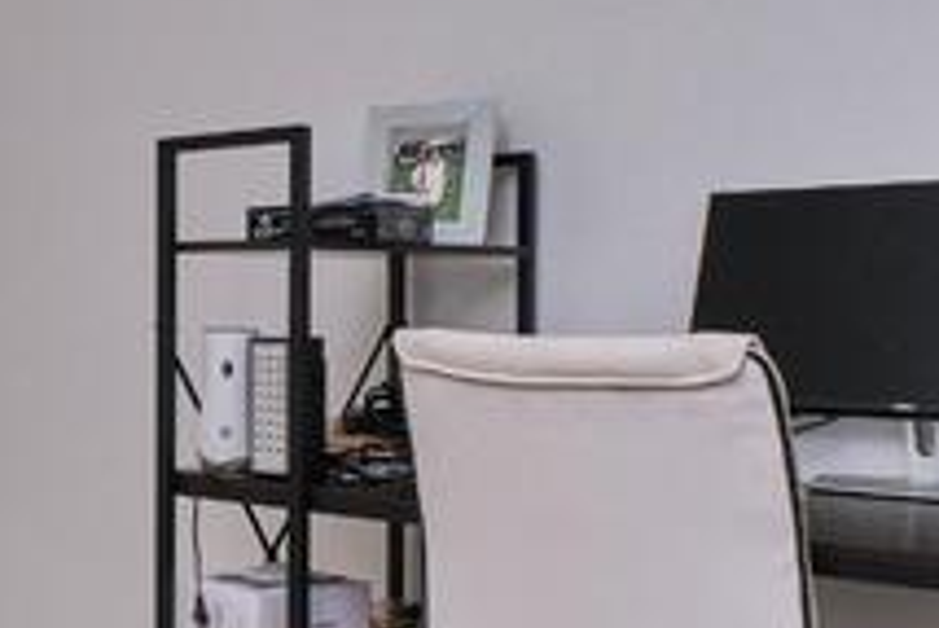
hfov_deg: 29.9
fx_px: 1462
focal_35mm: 56
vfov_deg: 24.2
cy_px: 327
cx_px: -215
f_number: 10
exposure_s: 1/200
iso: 500
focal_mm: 10
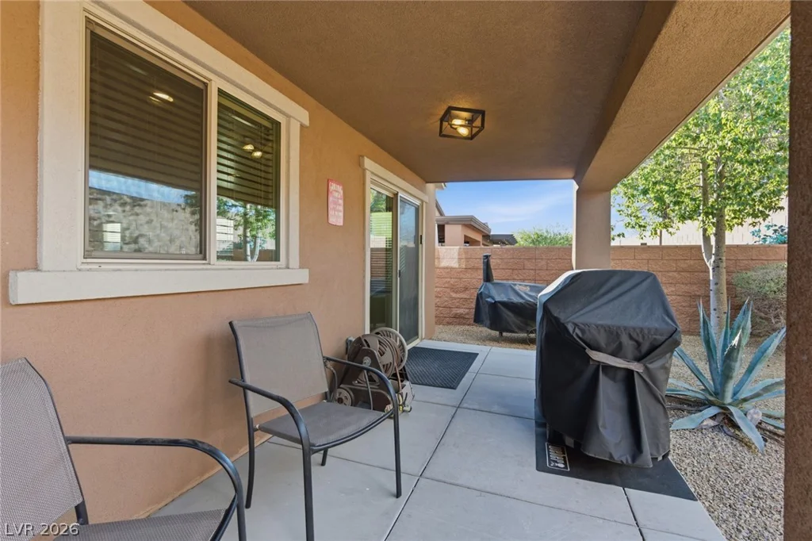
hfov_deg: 96.8
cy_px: 270
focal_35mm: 16
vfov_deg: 73.7
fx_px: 361
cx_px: 406
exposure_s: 1/400
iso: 800
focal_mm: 16
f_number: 9
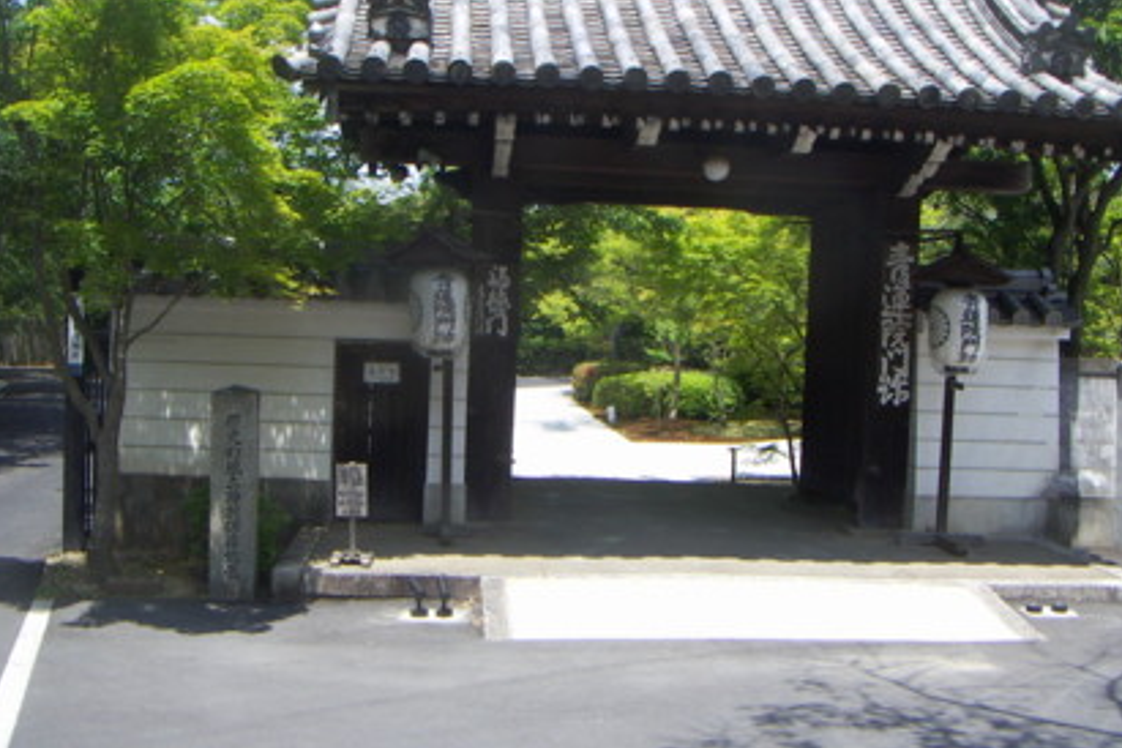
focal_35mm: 41
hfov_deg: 47.4
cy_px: 360
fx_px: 1278
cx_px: 562
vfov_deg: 32.6
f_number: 6.7
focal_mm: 4.7
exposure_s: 1/160
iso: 64
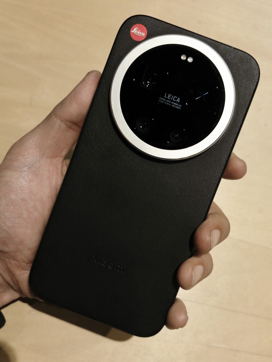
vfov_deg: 67.3
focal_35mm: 26
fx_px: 272
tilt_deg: -74.7
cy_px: 181
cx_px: 136
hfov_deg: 53.1
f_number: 1.6
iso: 80
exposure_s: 1/60
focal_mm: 5.96
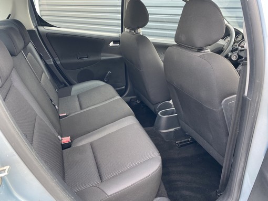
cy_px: 100
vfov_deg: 53.1
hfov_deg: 67.3
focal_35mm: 26
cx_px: 134
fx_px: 201
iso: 125
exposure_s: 1/121
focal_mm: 4.25
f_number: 1.8
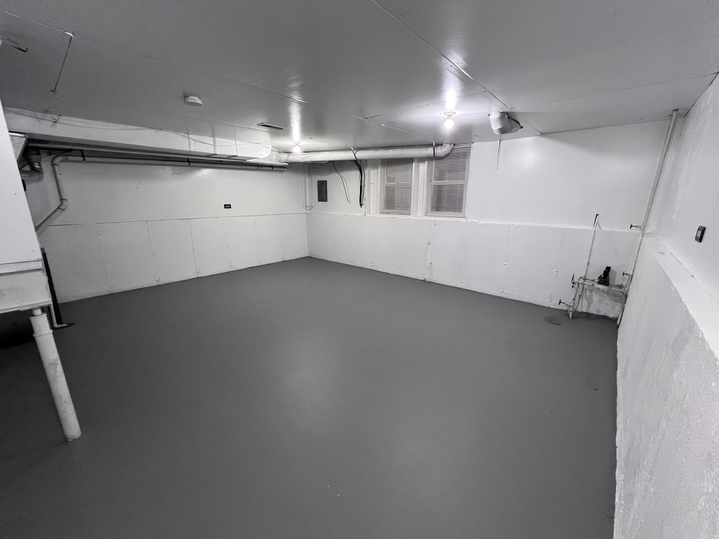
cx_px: 360
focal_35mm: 13
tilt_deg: -14.8
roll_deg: +0.0
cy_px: 270
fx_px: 270
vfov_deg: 89.9
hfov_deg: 106.2
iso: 400
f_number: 1.8
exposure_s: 1/60
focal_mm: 1.57
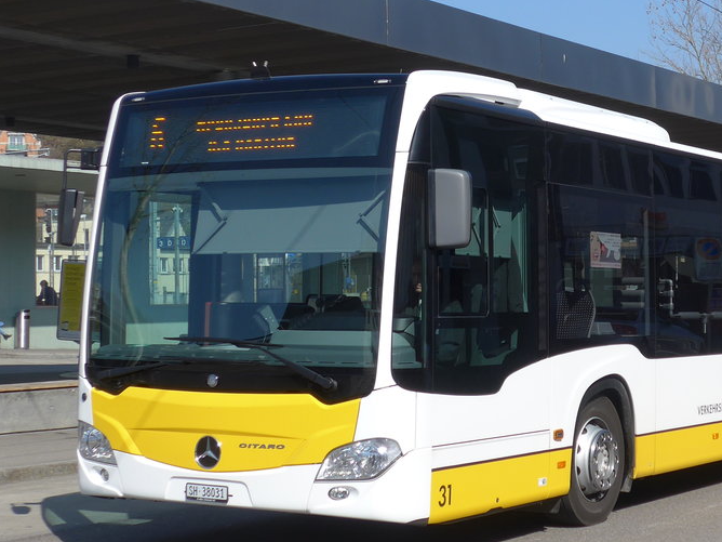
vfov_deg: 18.6
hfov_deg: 24.5
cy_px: 199
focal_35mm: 79
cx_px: 508
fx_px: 1648
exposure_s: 1/1600
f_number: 2.8
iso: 80
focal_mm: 9
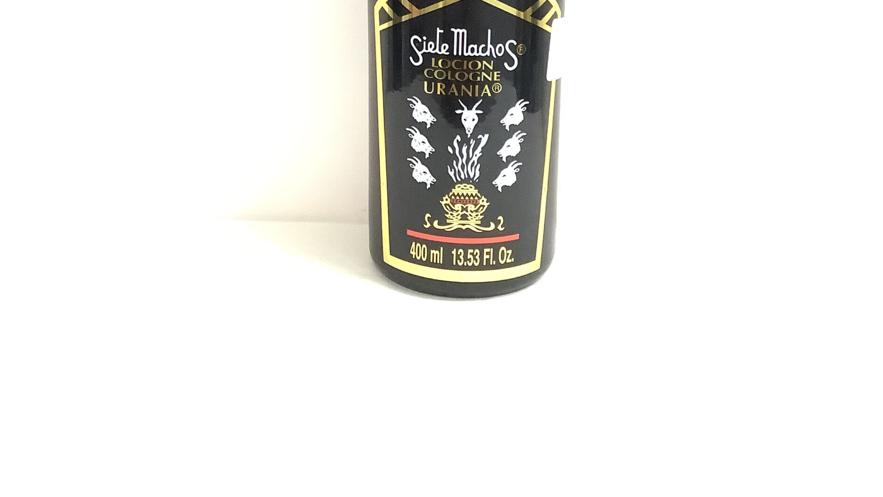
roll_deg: -0.5
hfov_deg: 44.6
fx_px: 1077
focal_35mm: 46
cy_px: -81
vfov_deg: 23.9
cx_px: 448
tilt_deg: -9.0
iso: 320
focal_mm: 3.3
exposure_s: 1/60
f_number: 2.4
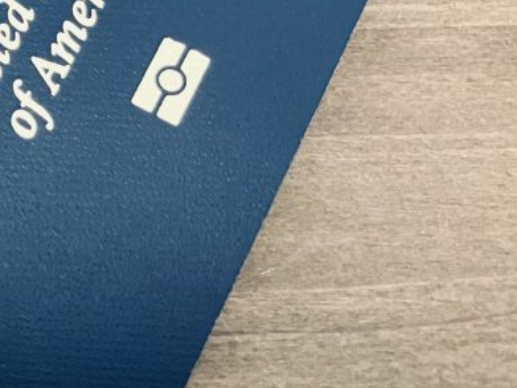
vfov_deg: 16.7
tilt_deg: -58.9
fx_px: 1284
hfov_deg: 20.7
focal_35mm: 86
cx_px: -156
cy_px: -25
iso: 200
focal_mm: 3.99
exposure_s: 1/60
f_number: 1.8
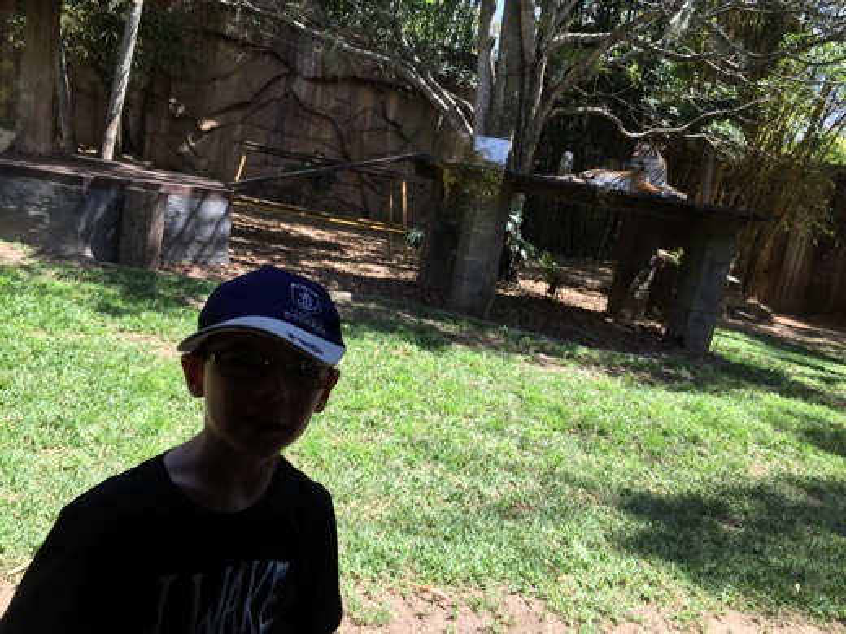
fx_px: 709
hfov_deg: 61.7
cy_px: 317
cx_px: 423
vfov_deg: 48.2
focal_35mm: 29
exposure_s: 1/319
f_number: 2.2
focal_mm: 4.15
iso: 32
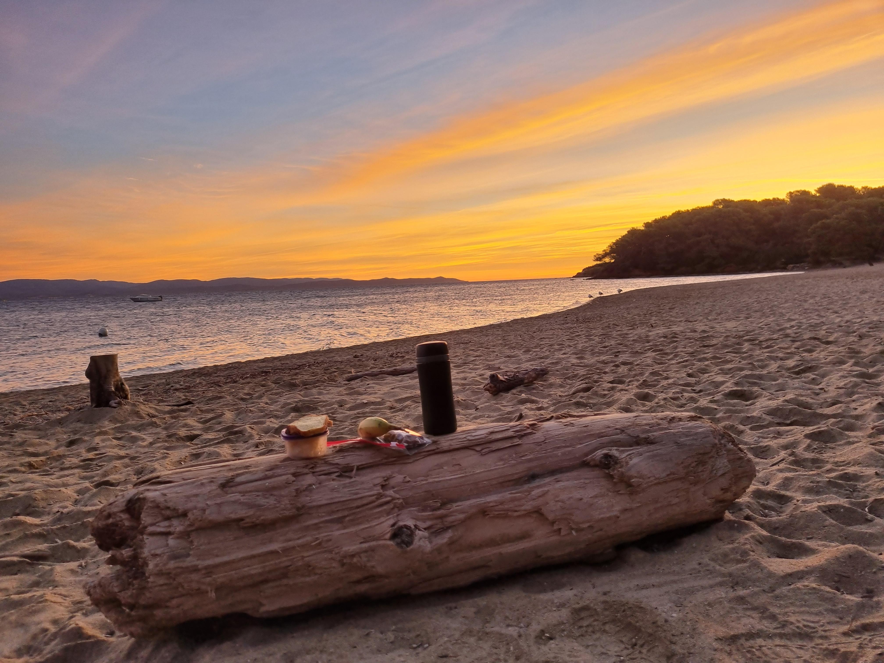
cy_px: 332
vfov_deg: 53.1
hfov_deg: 67.3
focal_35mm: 26
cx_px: 442
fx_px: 664
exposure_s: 1/144
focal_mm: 5.4
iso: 50
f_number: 1.8
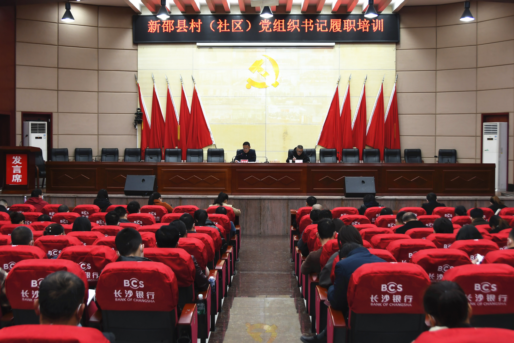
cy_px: 172
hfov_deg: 57.2
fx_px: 471
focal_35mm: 33
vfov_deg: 40.0
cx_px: 257
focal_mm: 22
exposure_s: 1/60
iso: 400
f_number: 4
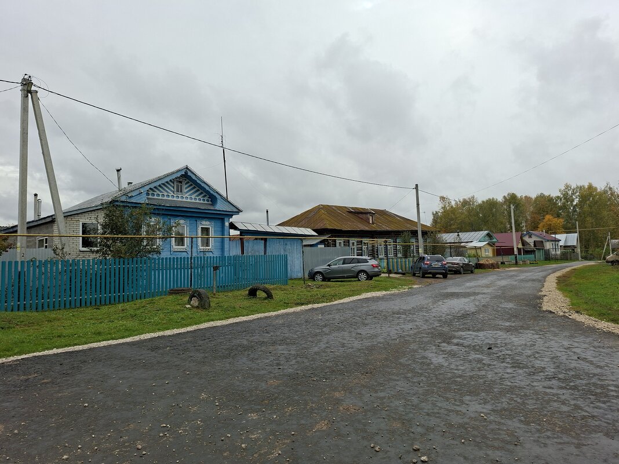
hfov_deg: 73.9
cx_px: 310
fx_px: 411
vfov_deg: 58.9
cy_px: 232
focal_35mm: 23
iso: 50
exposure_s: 1/876
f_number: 1.8
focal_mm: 5.54
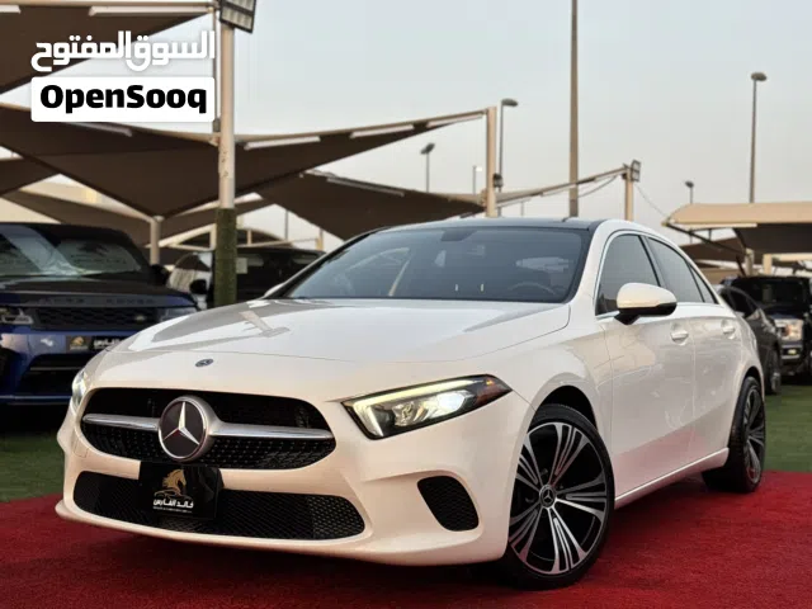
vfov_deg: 30.3
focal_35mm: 48
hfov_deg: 39.7
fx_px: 1126
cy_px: 304
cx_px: 406
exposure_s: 1/664
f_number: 1.78
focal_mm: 6.76
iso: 64
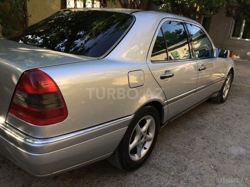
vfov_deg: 48.2
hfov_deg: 61.7
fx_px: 209
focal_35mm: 29
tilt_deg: -13.5
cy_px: 94
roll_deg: -5.8
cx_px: 125
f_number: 2.2
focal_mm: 4.15
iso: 32
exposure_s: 1/237
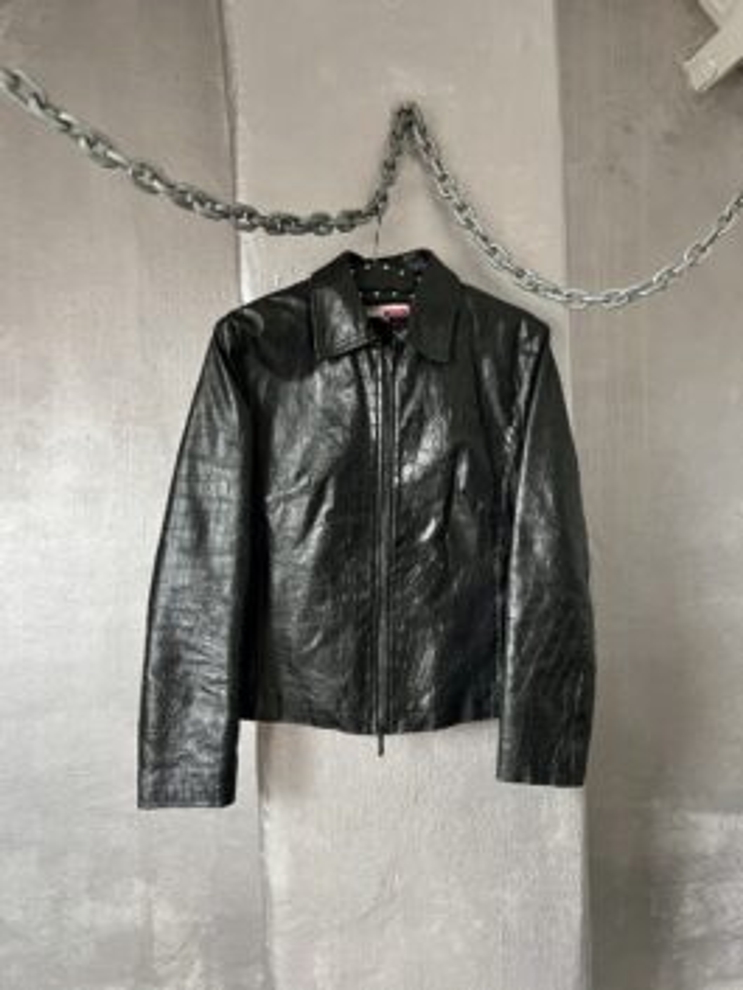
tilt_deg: -2.1
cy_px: 495
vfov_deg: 67.3
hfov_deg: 53.1
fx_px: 744
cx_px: 372
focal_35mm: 26
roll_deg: -0.2
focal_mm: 5.7
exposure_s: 1/60
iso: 250
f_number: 1.5
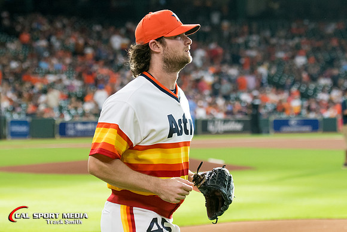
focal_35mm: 164
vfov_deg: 8.4
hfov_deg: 12.5
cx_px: 174
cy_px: 84
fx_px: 1583
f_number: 4
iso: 2000
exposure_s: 1/1250
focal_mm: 85
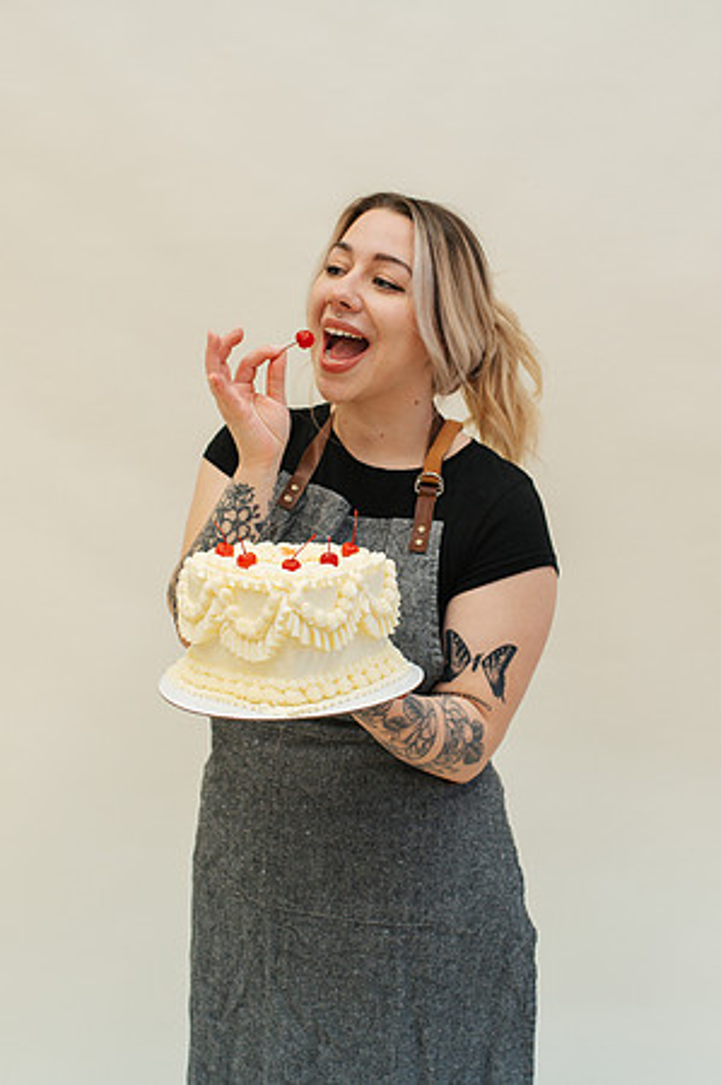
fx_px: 1583
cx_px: 360
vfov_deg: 37.8
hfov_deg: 25.7
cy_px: 542
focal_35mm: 53
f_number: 3.2
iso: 640
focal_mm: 35
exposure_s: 1/160
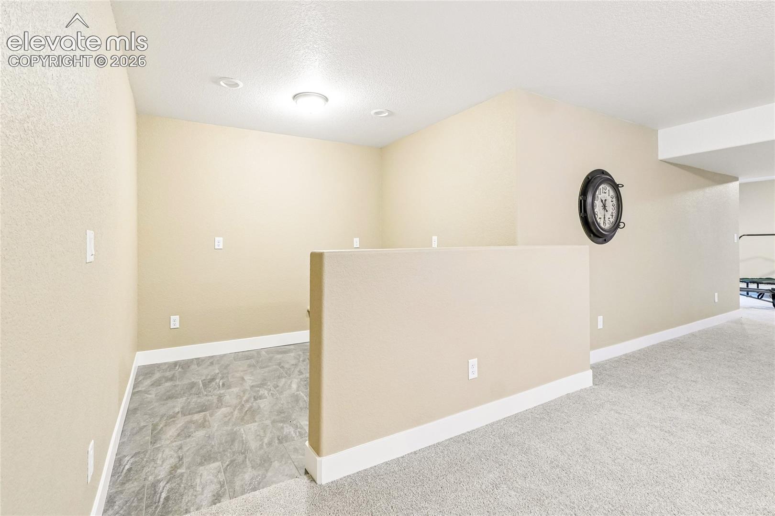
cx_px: 388
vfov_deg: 77.3
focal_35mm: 15
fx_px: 323
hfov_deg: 100.4
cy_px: 258
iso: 800
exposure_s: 1/3.33
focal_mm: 10
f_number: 8
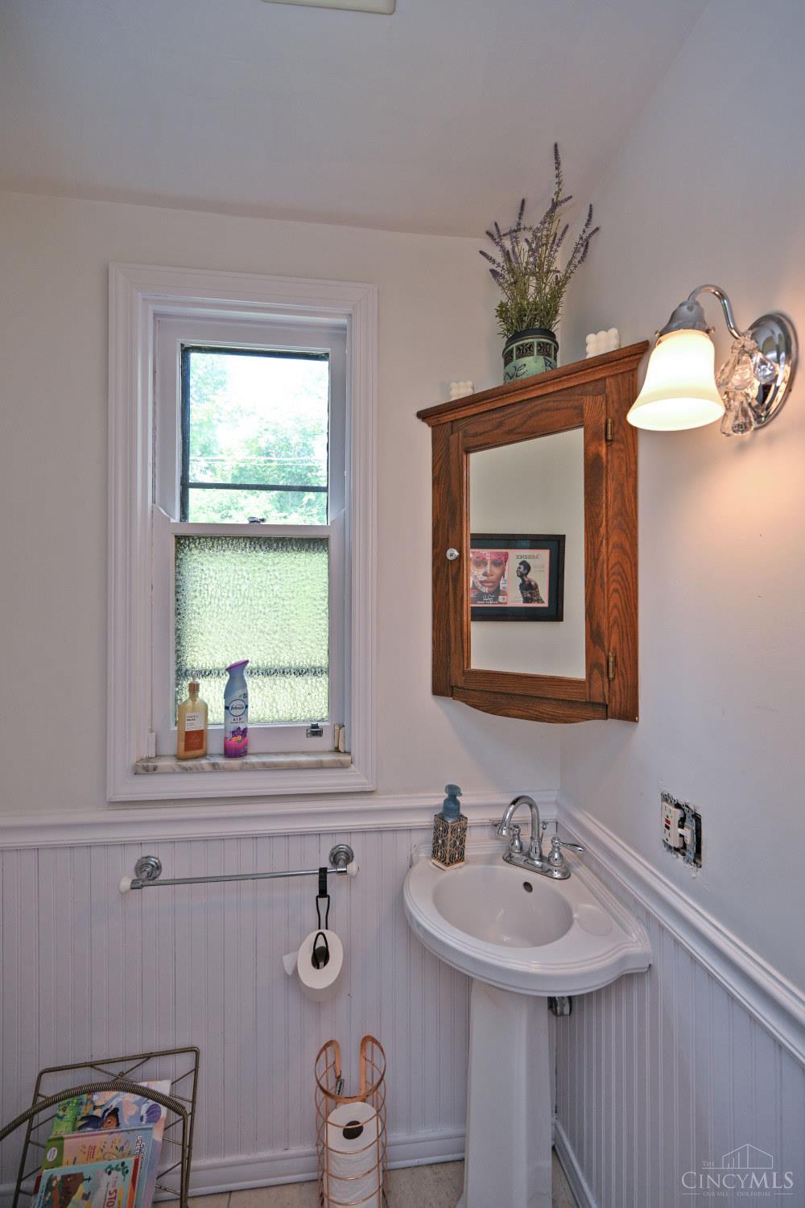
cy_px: 604
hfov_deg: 81.2
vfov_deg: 104.3
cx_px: 402
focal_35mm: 14
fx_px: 470
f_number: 4.5
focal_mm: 14
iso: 200
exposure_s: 1/80
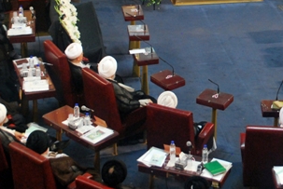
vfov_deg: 12.2
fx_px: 874
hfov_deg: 18.2
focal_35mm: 111
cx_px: 241
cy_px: -23
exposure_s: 1/15
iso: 800
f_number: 4.5
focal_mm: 28
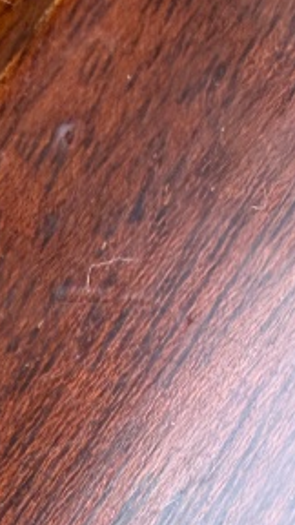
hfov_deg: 10.1
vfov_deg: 16.5
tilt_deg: -65.7
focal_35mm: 109
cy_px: 935
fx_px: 1516
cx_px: -342
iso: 64
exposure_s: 1/100
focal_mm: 2.22
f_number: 2.2
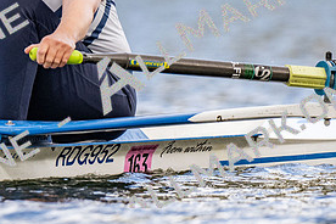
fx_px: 17629
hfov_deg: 1.1
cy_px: -1
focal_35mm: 1889
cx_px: -7
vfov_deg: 0.7
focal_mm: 600
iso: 640
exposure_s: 1/2500
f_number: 4
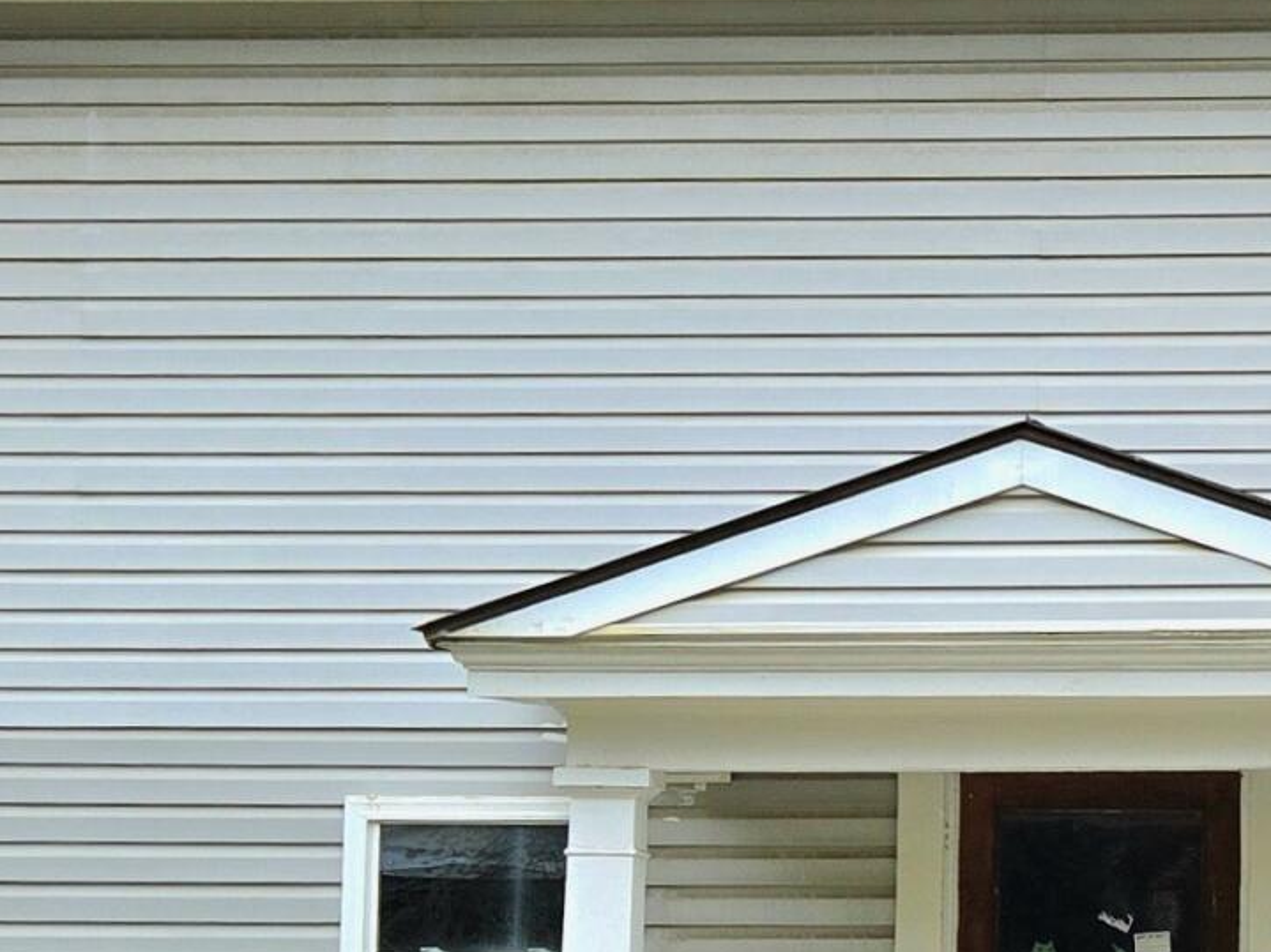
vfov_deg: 15.3
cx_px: 1193
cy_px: 714
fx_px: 3524
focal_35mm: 96
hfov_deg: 20.0
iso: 80
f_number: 1.8
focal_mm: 5.4
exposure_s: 1/2500
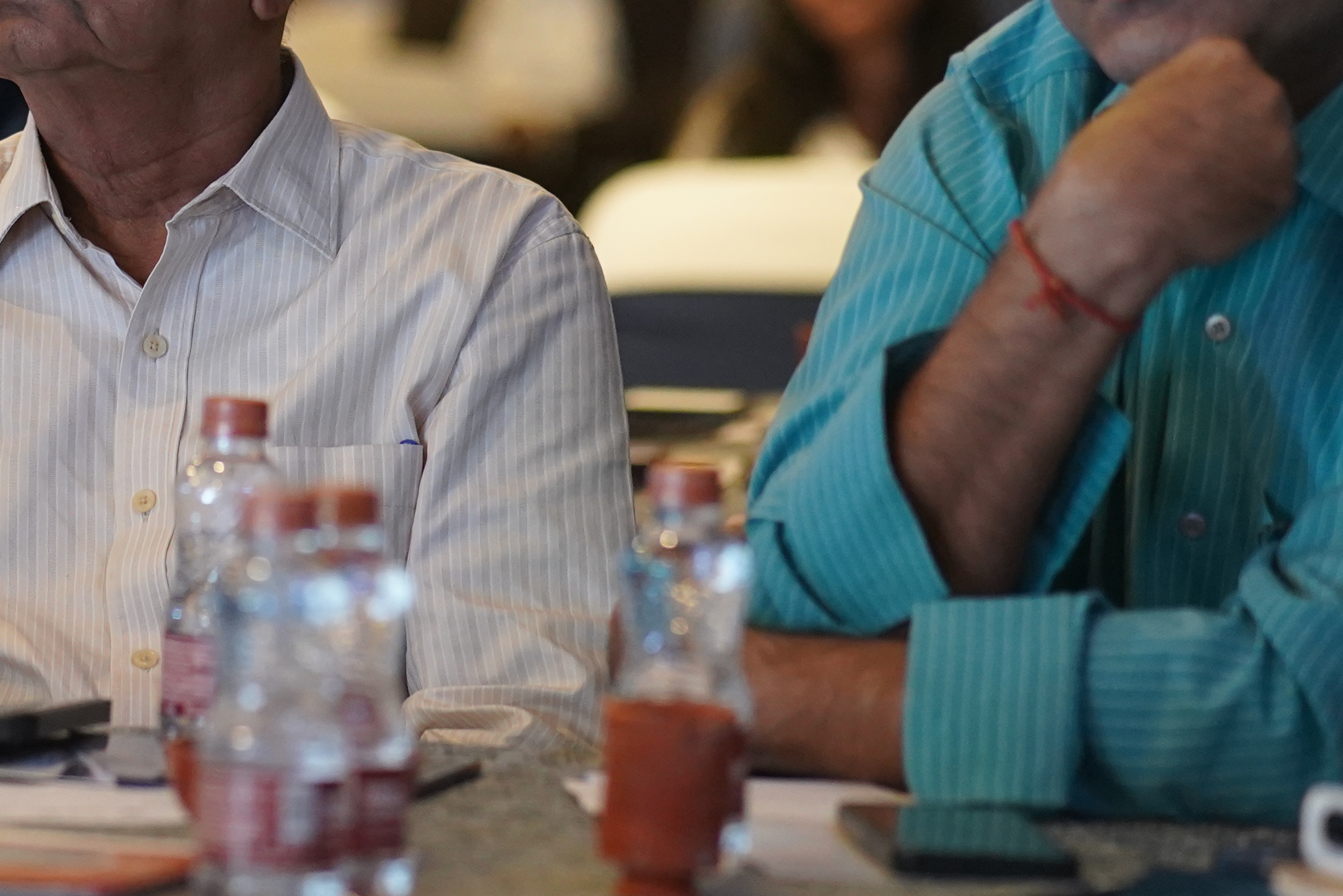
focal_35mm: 234
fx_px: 8729
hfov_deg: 8.7
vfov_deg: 5.9
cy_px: 149
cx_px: -96
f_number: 2
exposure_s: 1/100
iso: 2500
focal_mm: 85
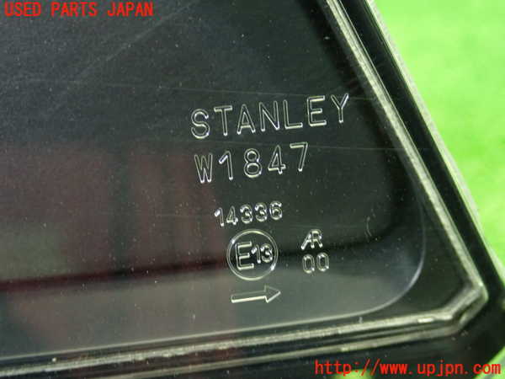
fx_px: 788
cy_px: 190
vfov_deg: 27.0
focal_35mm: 54
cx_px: 252
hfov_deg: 35.5
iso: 800
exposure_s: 1/20
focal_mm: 9.65
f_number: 3.3
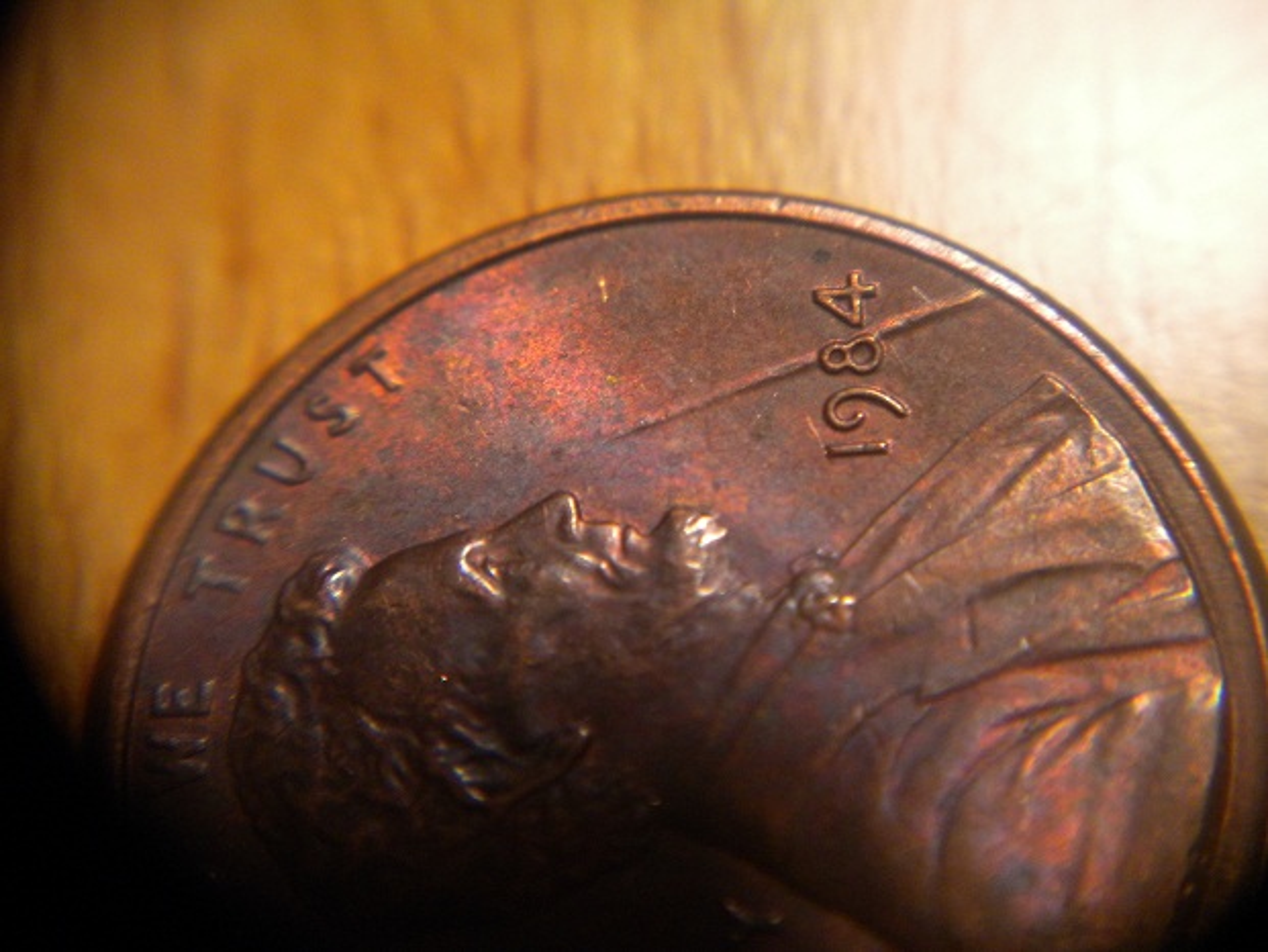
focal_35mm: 35
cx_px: 634
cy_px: 476
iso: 224
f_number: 3.1
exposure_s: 1/98.8
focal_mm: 6.3
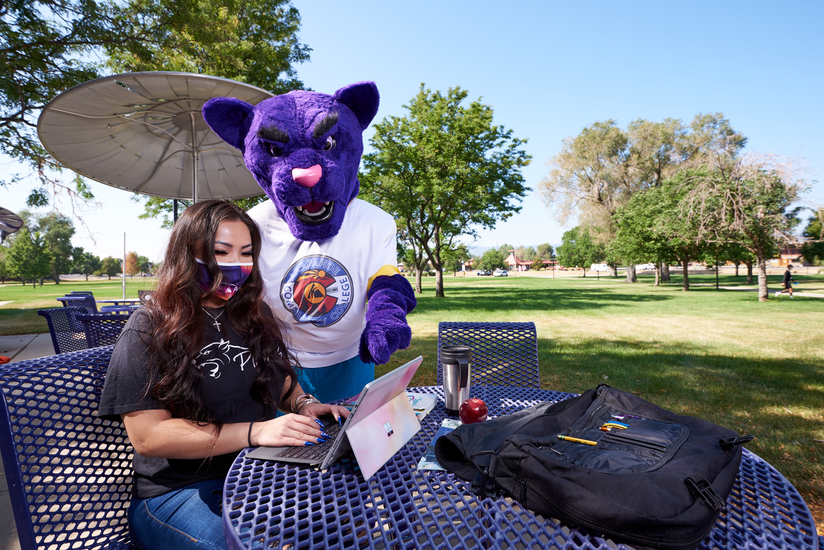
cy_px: 275
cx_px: 412
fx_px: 435
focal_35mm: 19
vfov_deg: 64.6
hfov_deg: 86.9
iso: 100
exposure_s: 1/160
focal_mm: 19
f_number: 6.3
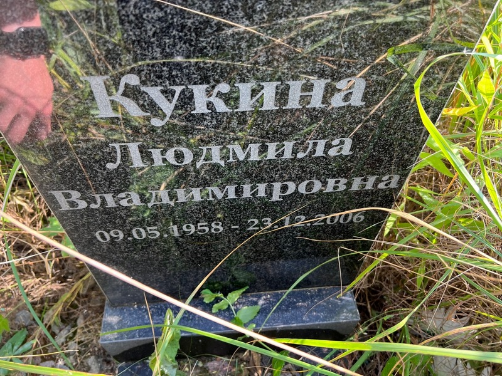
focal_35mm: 26
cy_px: 188
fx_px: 377
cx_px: 251
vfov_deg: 53.1
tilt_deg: -51.4
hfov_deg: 67.3
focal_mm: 5.7
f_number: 1.5
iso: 64
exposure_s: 1/150
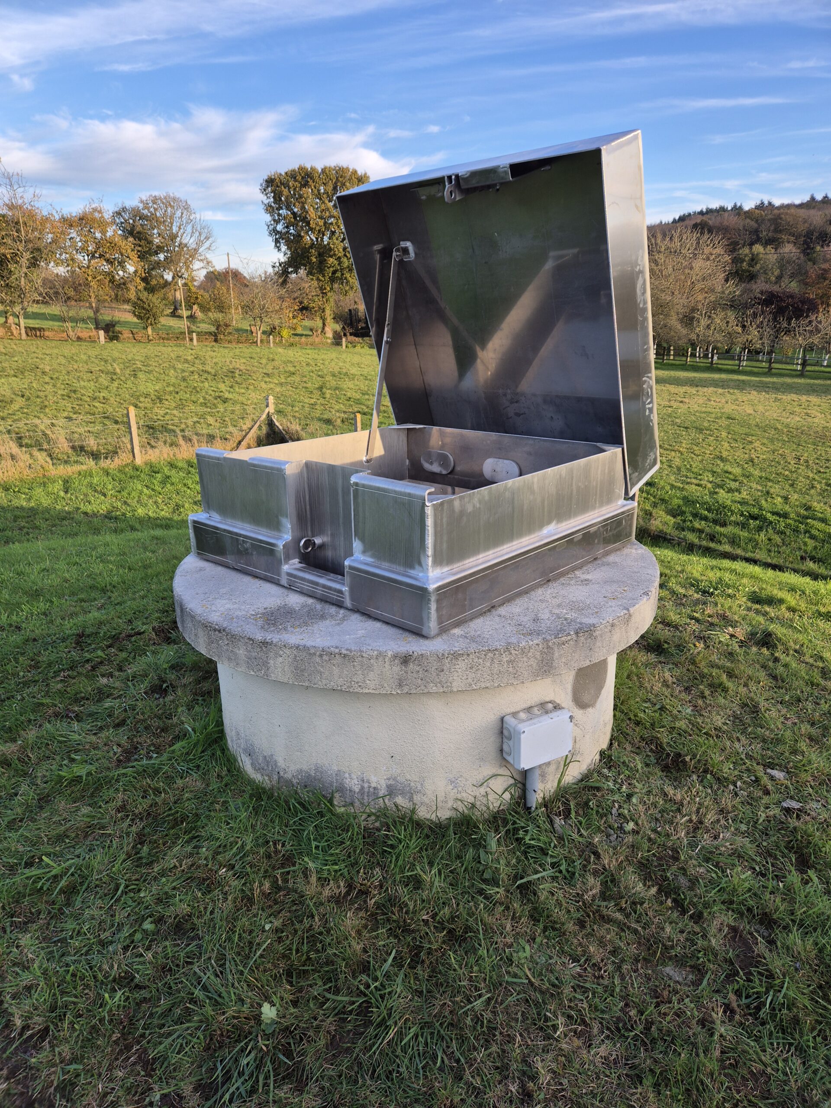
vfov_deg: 73.9
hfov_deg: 58.9
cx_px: 416
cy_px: 554
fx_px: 736
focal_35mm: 23
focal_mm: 5.4
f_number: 1.8
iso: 25
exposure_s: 1/273
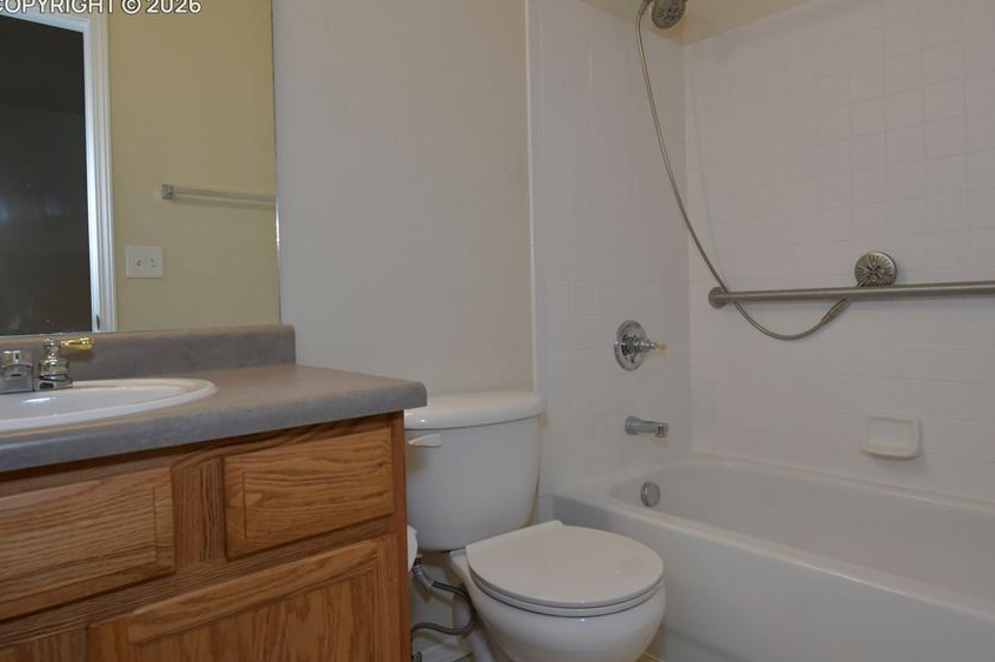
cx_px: 576
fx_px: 635
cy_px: 310
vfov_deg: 55.0
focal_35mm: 23
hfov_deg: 75.6
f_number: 9
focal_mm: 19
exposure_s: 1/160
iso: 1250
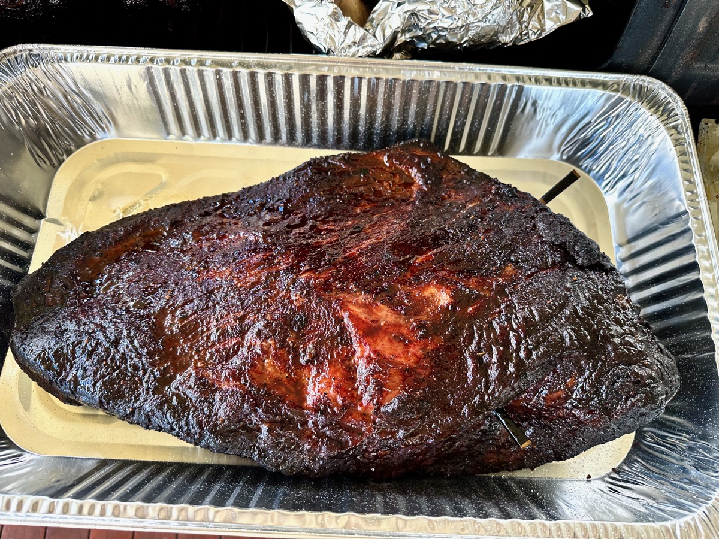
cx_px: 360
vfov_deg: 56.8
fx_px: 498
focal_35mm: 24
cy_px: 270
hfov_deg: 71.6
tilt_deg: -67.8
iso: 100
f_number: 1.78
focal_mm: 6.86
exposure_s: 1/121
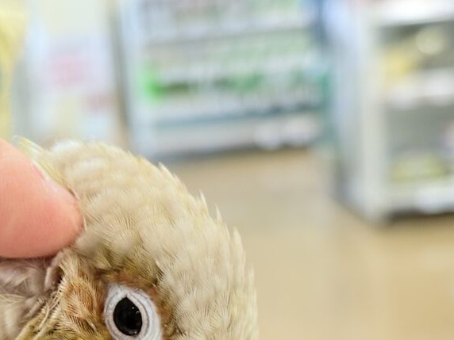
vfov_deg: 13.4
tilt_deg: -14.3
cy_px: 346
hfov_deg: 18.0
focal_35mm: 109
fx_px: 1430
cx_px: 151
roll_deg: +6.6
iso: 100
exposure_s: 1/82
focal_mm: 5.96
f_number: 1.6
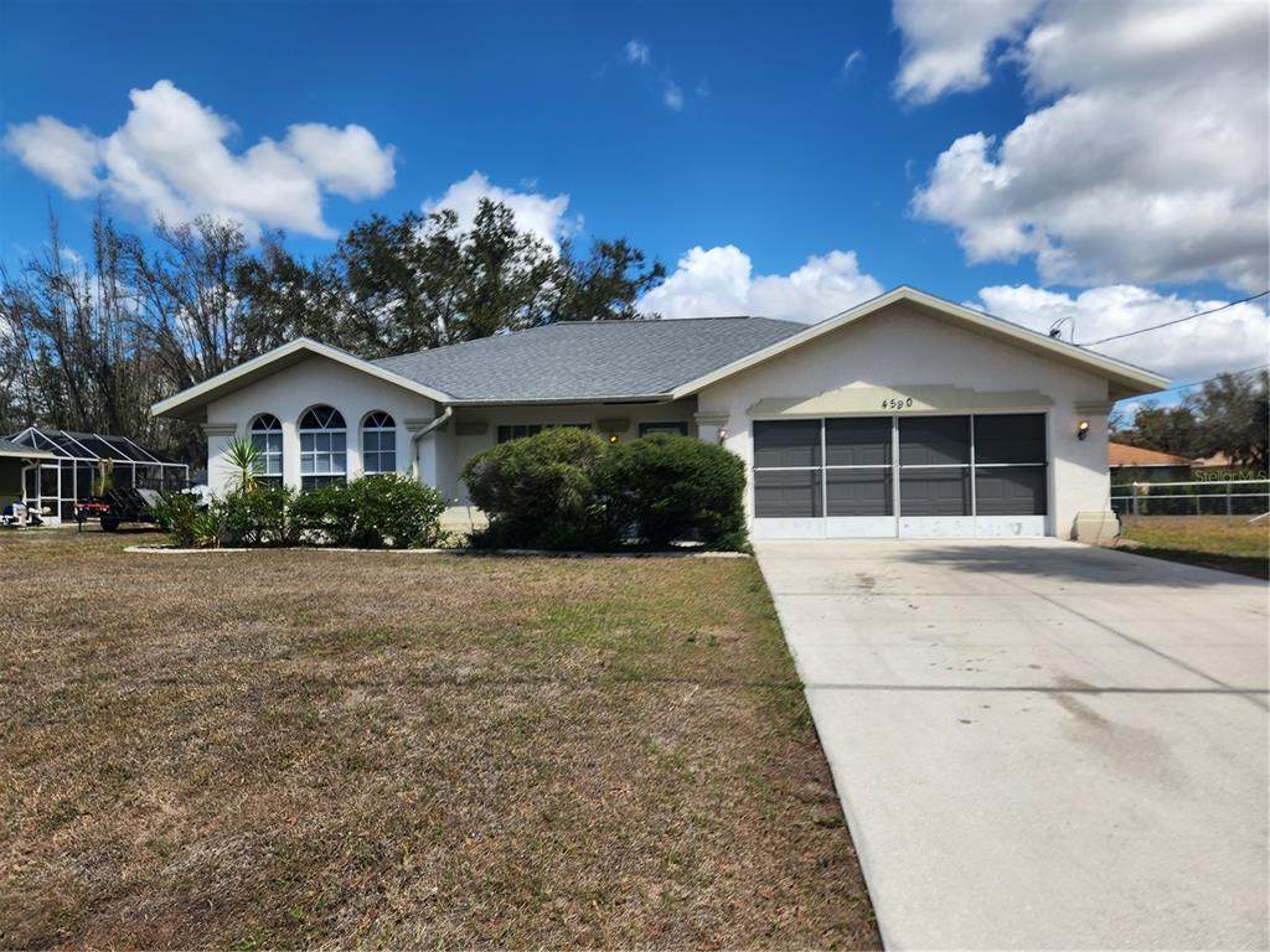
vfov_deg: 58.9
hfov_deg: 73.9
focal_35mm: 23
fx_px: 844
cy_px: 476
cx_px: 635
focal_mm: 5.4
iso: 20
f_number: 1.8
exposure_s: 1/1468
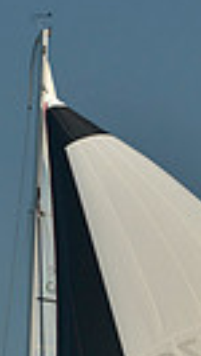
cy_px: 610
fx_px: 5277
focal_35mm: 558
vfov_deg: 3.8
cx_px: 103
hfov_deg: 2.2
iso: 200
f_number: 5.6
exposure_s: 1/1250
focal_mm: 122
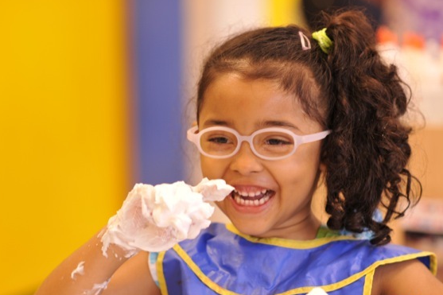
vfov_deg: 11.2
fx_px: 1501
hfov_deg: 16.8
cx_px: 193
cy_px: 195
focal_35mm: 122
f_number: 2.2
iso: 400
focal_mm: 85
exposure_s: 1/60
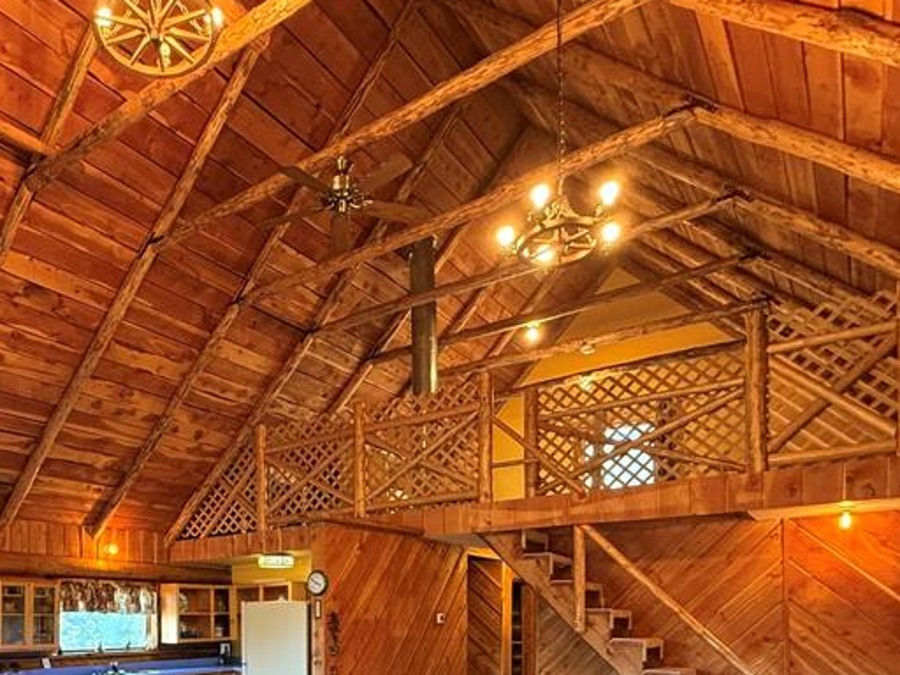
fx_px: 728
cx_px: 232
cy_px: 626
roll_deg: +0.5
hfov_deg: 60.2
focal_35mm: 28
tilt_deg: -0.2
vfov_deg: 44.6
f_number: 2.2
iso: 500
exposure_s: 1/60
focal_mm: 2.22
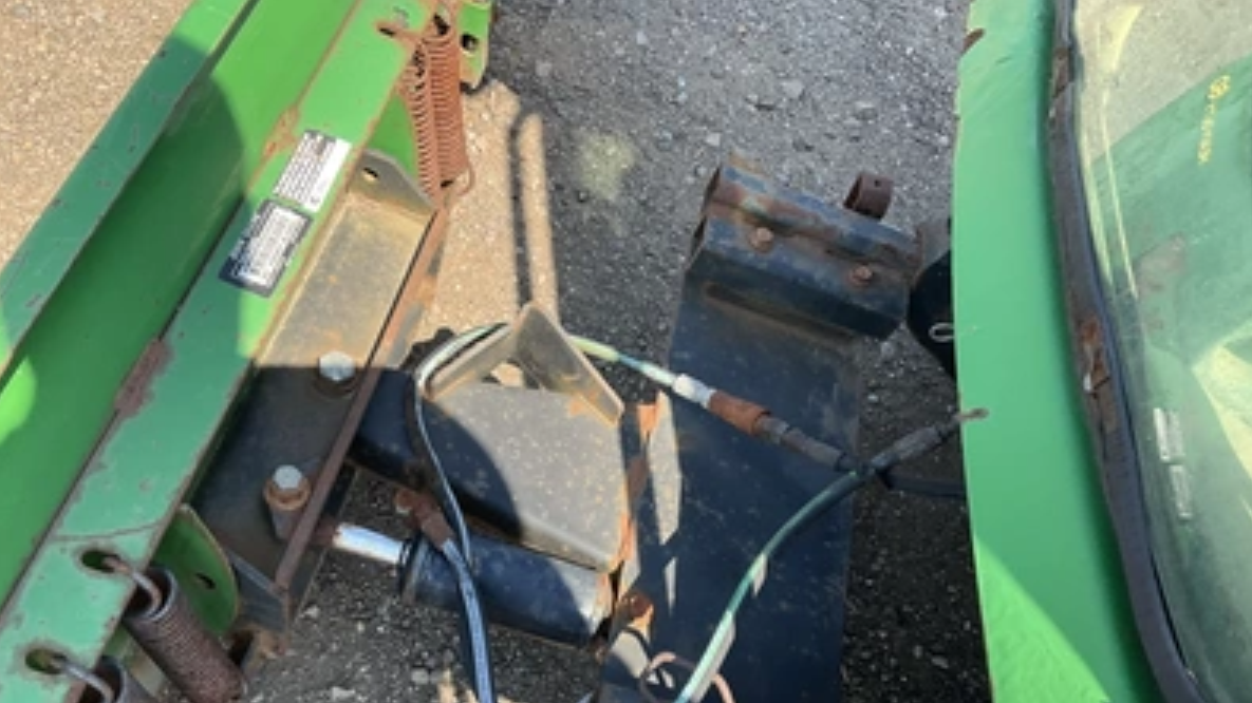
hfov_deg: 61.0
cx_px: 621
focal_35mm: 32
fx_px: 1062
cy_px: 472
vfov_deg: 36.3
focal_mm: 3
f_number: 1.8
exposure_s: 1/383
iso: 25
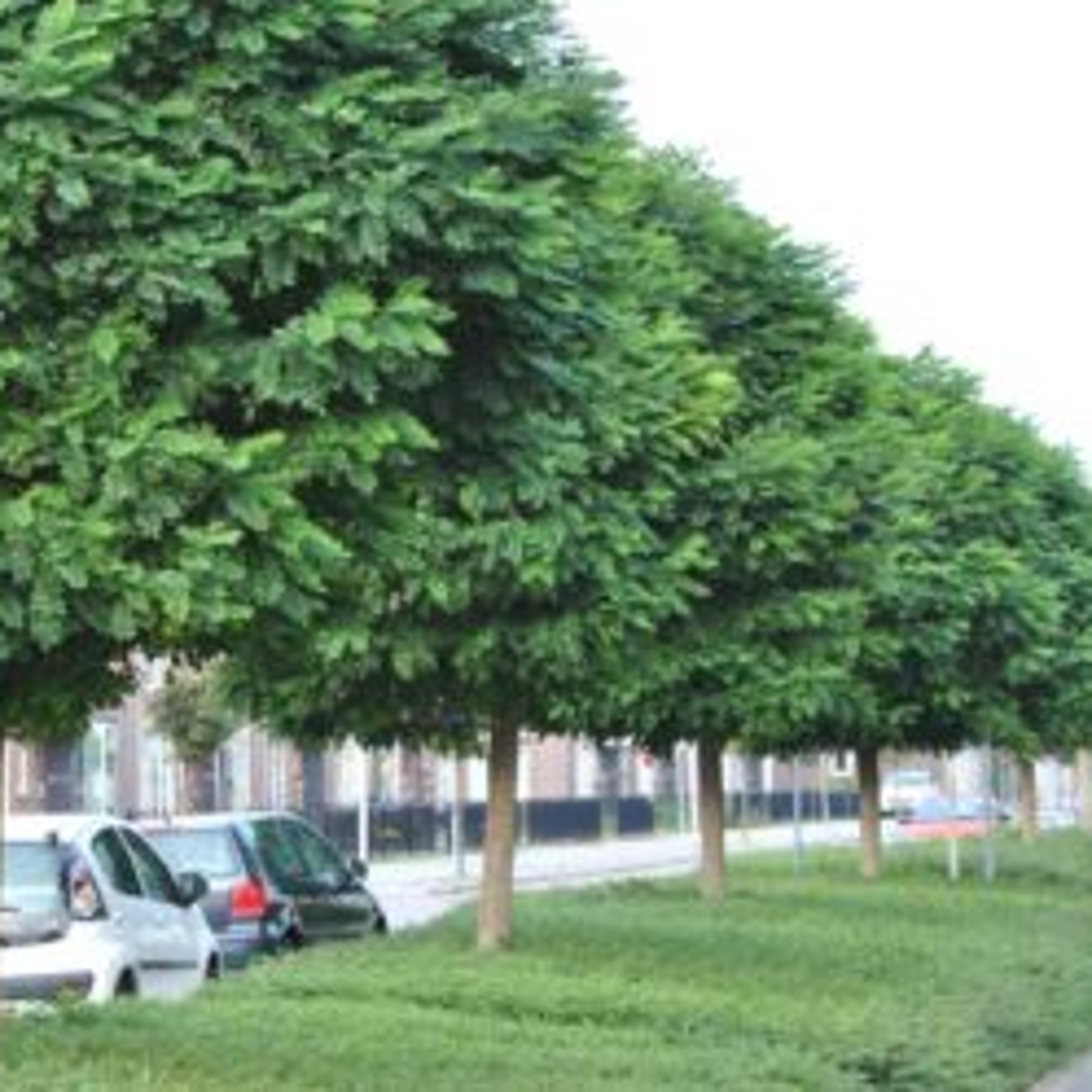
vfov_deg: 15.4
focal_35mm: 113
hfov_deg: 15.3
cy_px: 478
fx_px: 4033
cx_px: 252
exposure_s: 1/60
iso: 450
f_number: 10
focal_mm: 52
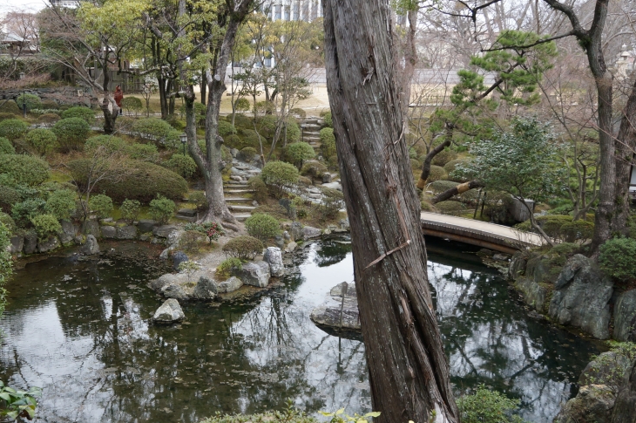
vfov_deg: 35.7
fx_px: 653
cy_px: 257
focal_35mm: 37
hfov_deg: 51.2
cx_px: 222
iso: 200
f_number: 4.5
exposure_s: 1/200
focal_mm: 18
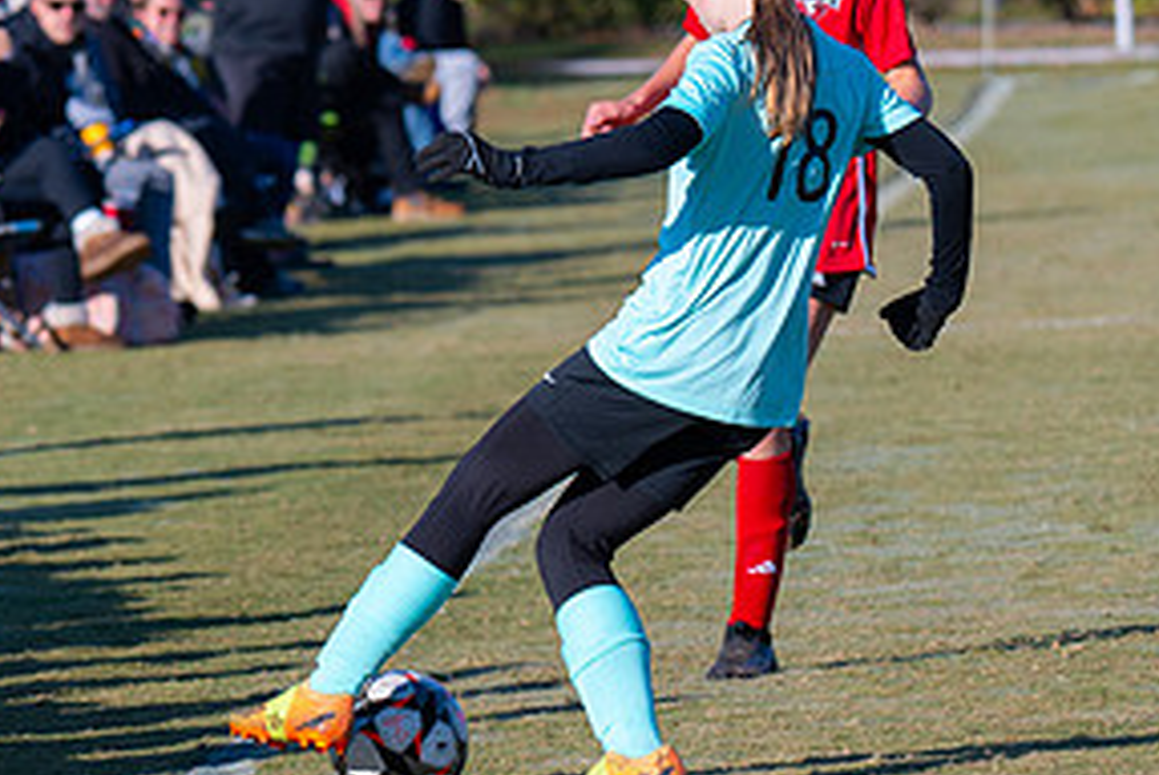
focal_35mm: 499
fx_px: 16081
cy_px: 439
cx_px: 499
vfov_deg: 2.8
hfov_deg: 4.1
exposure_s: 1/1000
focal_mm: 180
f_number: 5.6
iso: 220
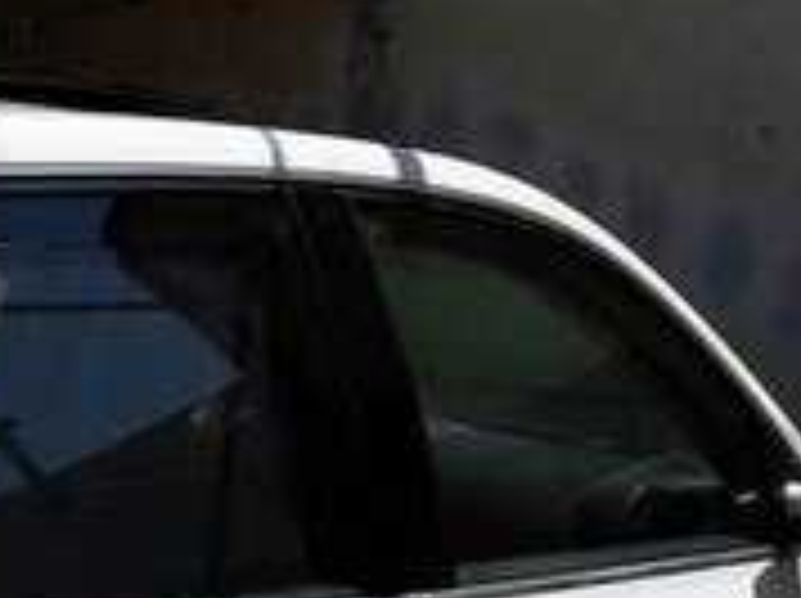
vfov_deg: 13.3
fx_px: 2403
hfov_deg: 18.2
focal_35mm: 104
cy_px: 915
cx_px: -90
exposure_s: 1/2304
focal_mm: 3.7
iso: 40
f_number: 1.9
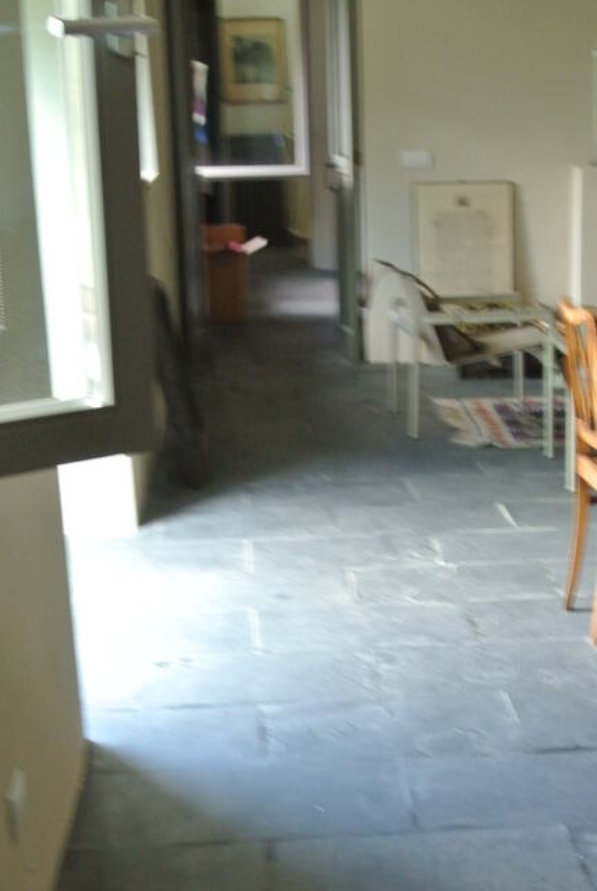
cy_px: 632
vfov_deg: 28.1
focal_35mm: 71
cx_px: 405
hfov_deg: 19.2
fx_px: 1761
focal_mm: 17.5
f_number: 4.5
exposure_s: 1/30
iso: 720
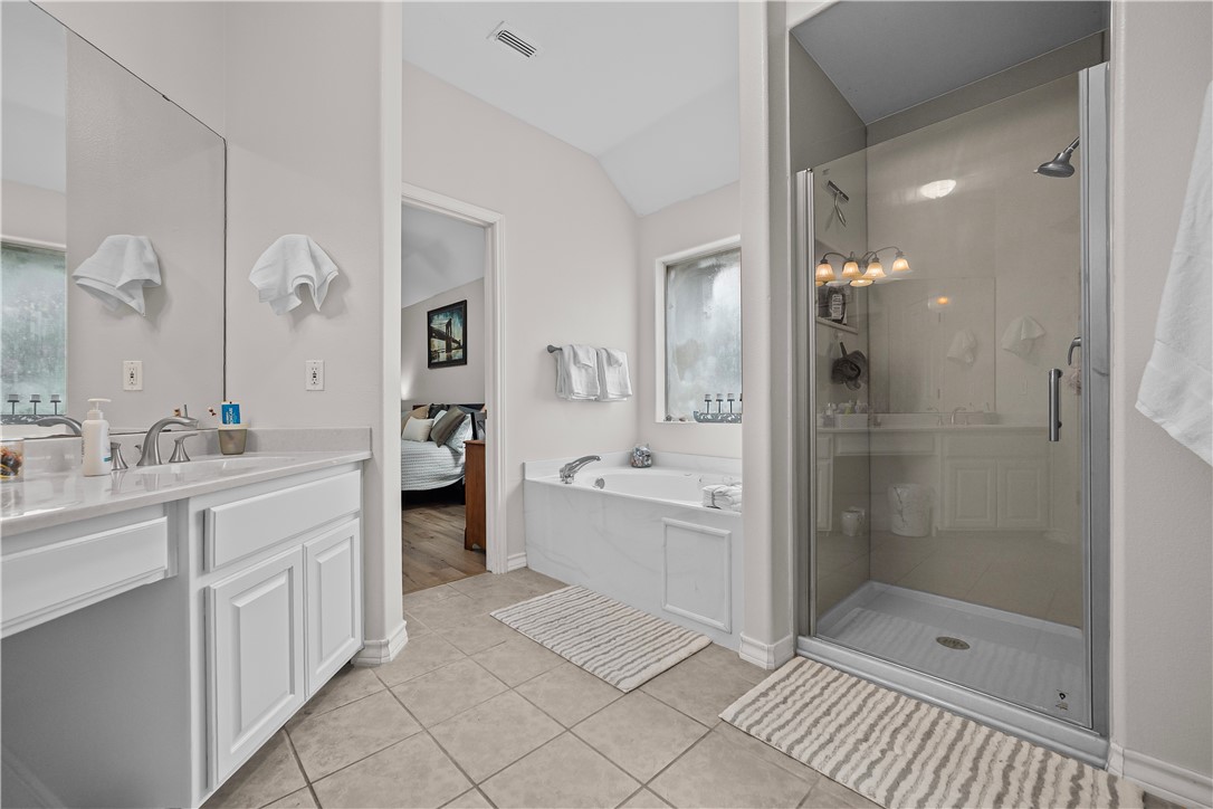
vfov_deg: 85.4
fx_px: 438
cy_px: 404
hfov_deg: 108.3
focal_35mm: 13
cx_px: 606
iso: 160
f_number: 3.5
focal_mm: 9
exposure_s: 1/30
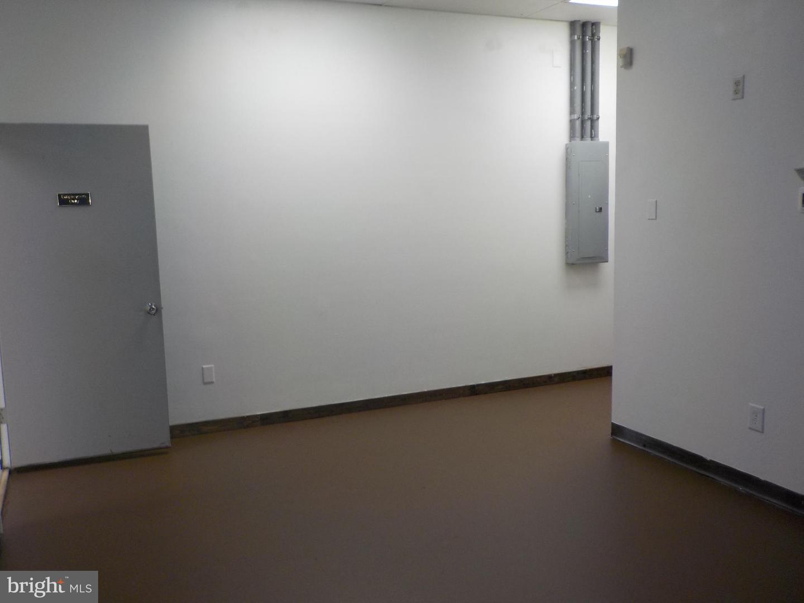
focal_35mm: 30
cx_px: 402
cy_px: 302
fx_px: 697
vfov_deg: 46.8
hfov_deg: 60.0
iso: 125
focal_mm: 4.1
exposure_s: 1/40
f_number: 3.3
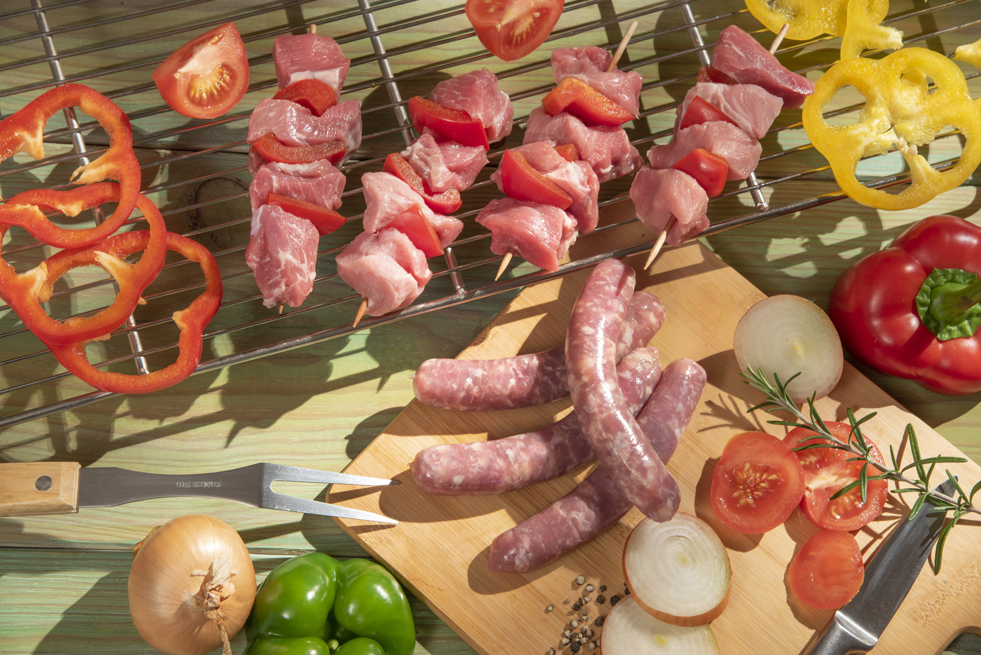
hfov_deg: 23.9
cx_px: 490
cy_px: 328
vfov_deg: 16.1
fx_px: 2317
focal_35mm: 85
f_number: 11
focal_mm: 85
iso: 100
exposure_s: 1/1.67
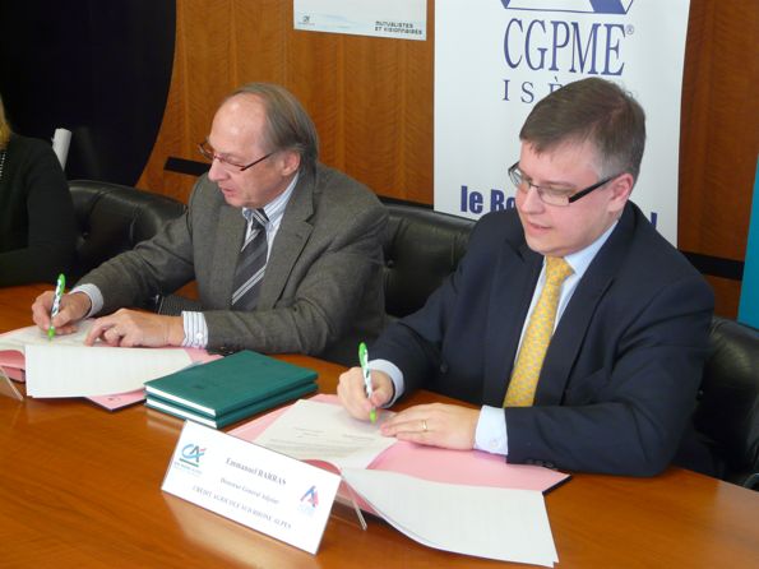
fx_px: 1293
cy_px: 284
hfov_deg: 32.7
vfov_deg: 24.8
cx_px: 380
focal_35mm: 59
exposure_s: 1/30
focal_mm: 9.8
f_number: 3.2
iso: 200
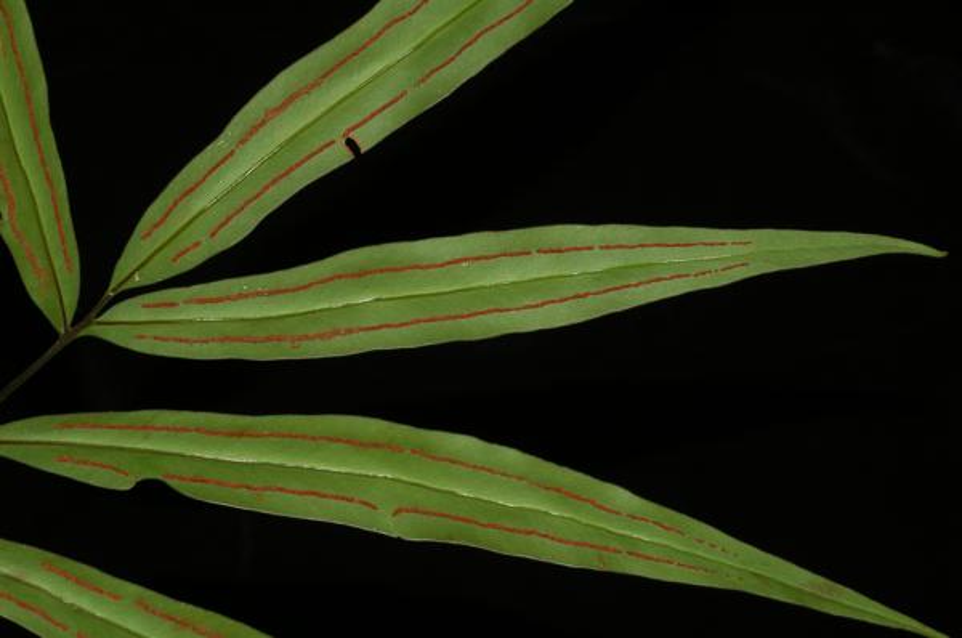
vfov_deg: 15.1
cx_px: 481
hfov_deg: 22.7
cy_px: 319
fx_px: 2401
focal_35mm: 90
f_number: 18
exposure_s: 1/60
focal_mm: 60
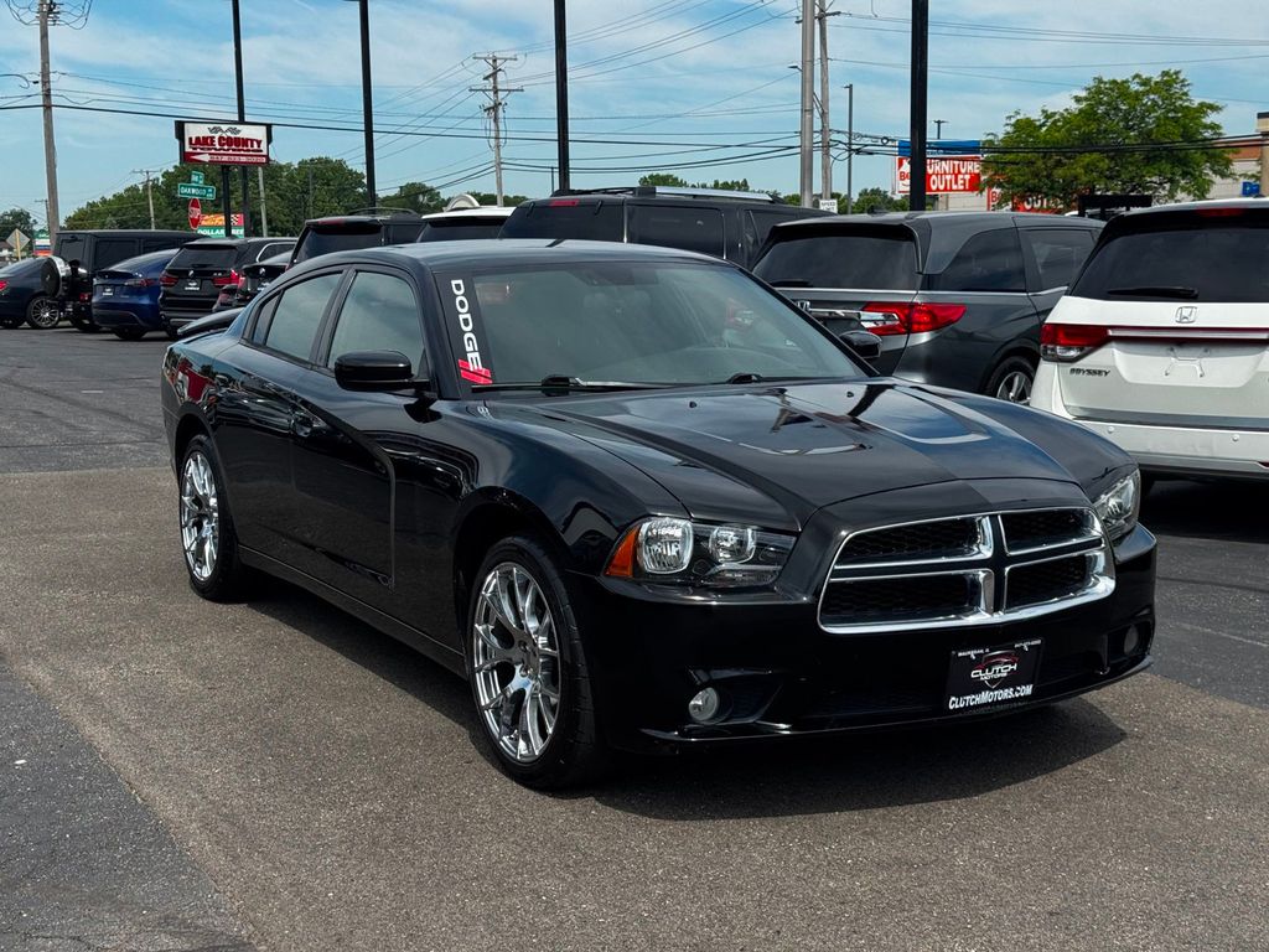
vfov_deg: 30.3
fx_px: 1760
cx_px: 634
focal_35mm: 48
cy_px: 476
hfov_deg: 39.7
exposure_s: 1/3425
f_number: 1.78
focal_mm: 6.76
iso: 64
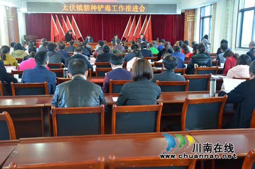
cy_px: 84
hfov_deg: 46.5
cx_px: 128
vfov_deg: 31.7
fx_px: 297
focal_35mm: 42
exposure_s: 1/30
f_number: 4
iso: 1600
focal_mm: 28
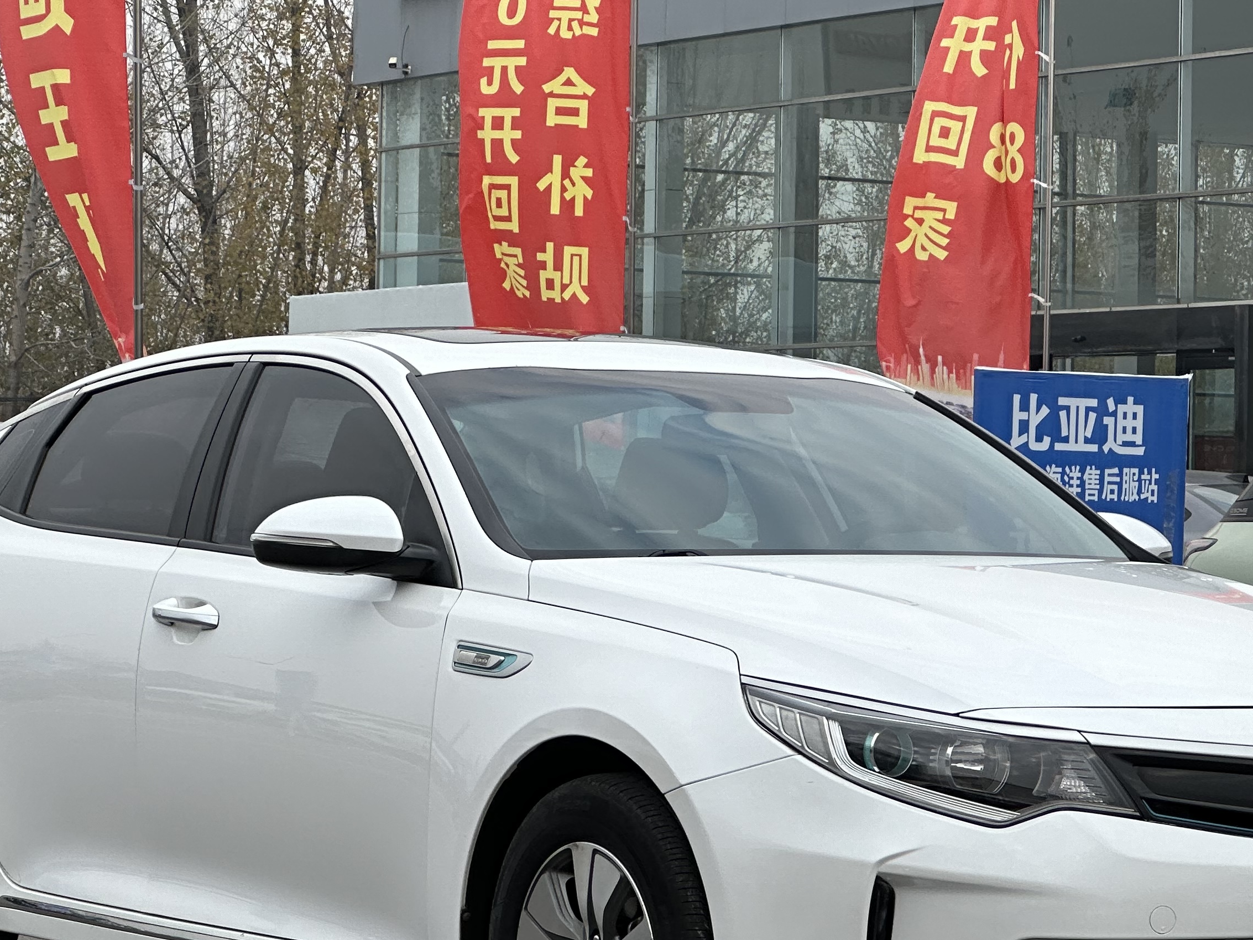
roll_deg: -1.2
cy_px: 517
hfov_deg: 14.4
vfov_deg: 10.8
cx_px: 671
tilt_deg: +0.0
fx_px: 4960
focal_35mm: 137
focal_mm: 9
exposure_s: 1/219
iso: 32
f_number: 2.8
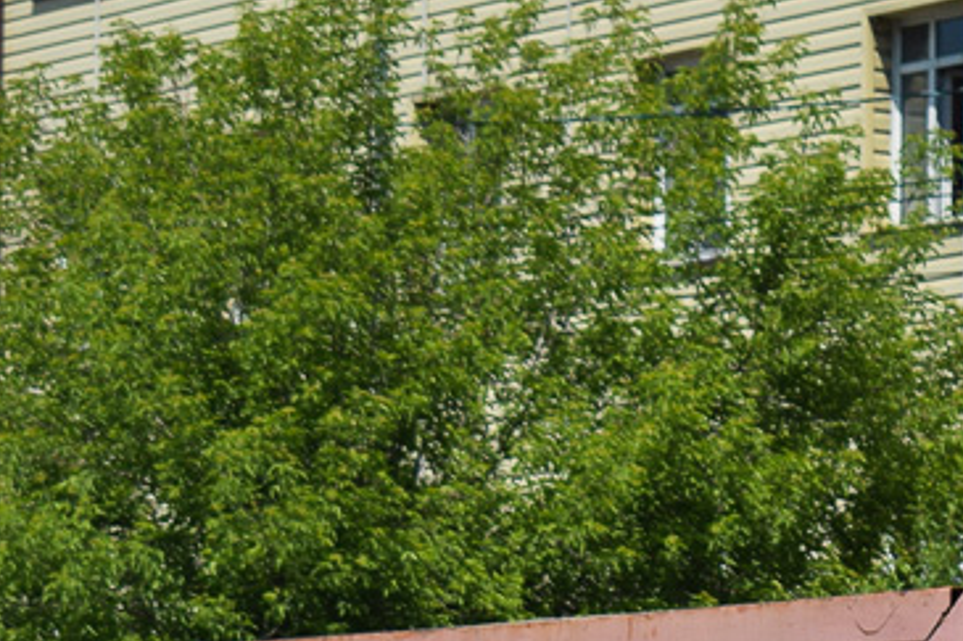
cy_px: 902
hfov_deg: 8.5
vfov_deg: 5.7
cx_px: 1330
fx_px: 6337
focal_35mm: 237
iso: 100
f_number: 5.6
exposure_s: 1/800
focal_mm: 48
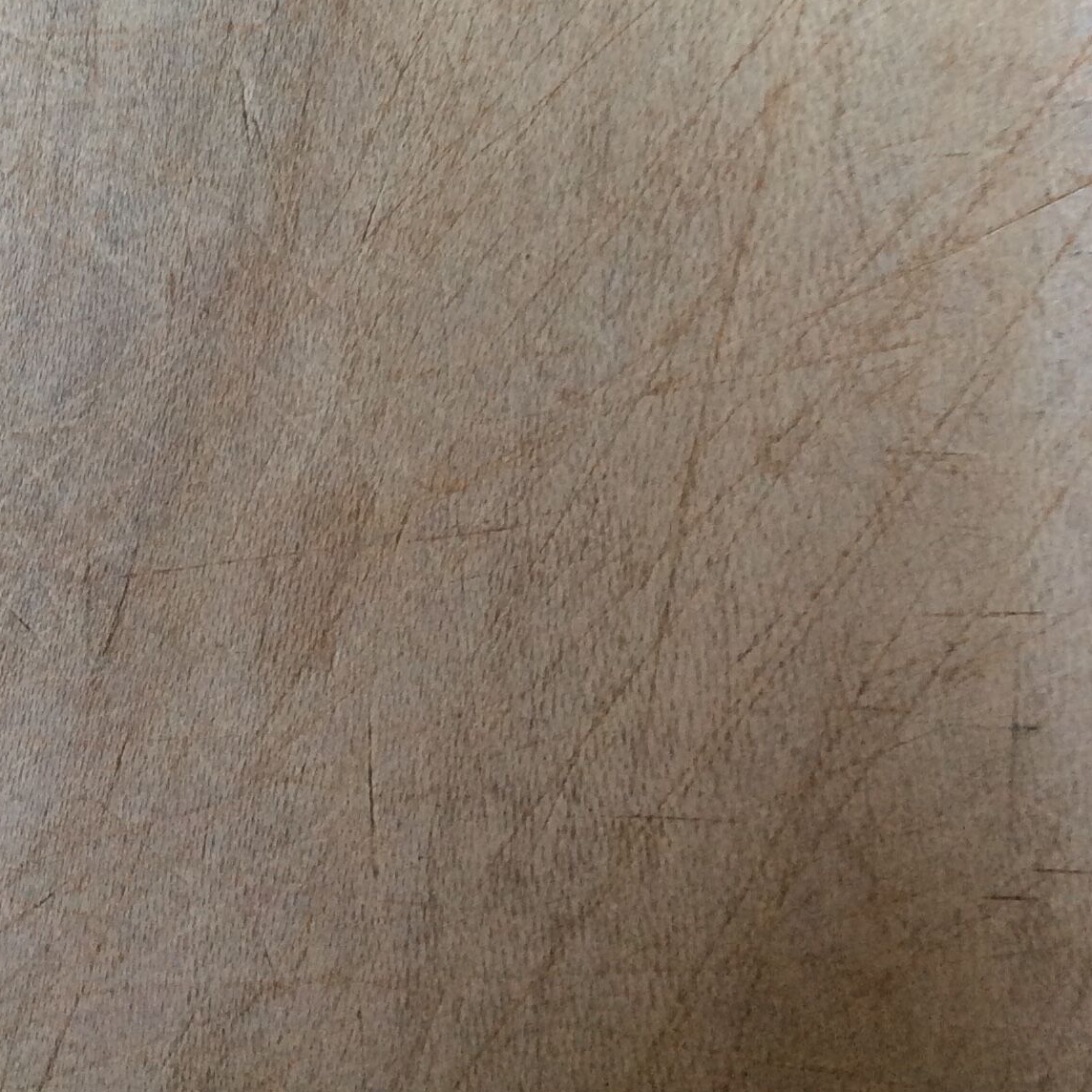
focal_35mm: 64
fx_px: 2284
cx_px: 400
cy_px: 81
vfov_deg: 25.9
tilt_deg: -49.2
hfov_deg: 26.8
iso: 64
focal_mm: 3.3
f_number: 2.4
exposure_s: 1/25
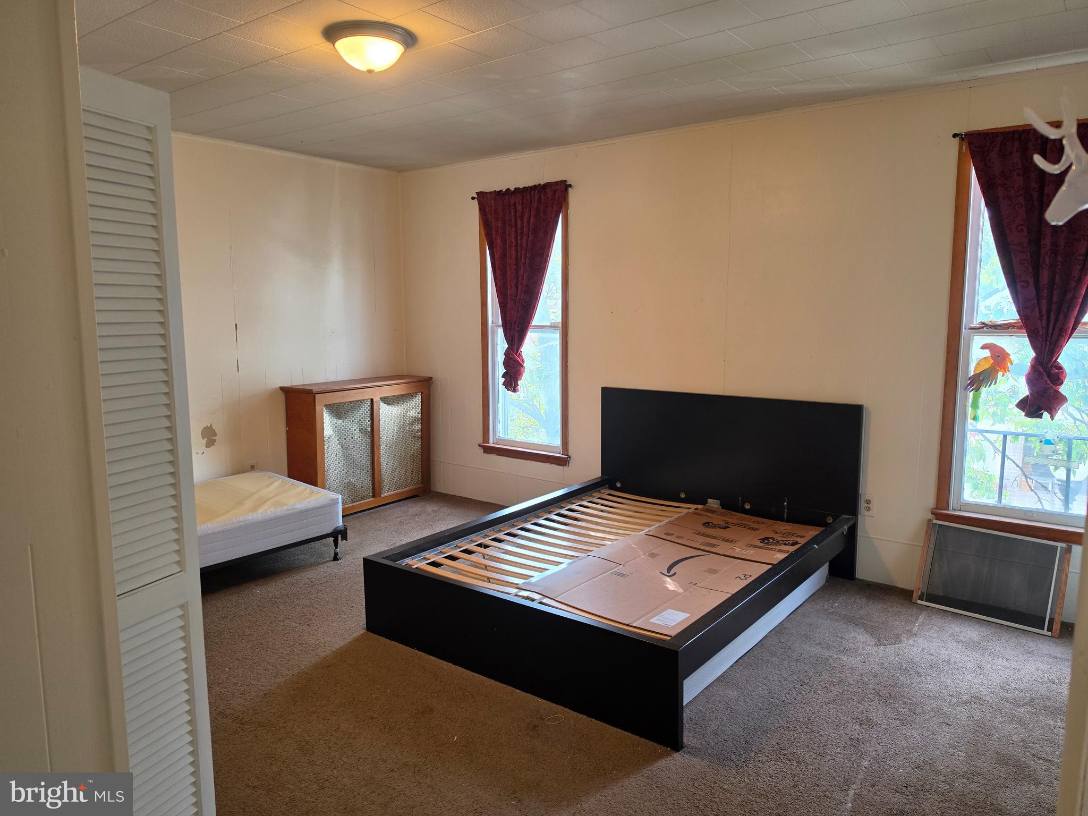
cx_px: 544
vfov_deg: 58.9
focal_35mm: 23
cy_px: 408
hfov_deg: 73.9
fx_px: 723
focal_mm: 6.5
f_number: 1.4
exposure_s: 1/120
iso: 100
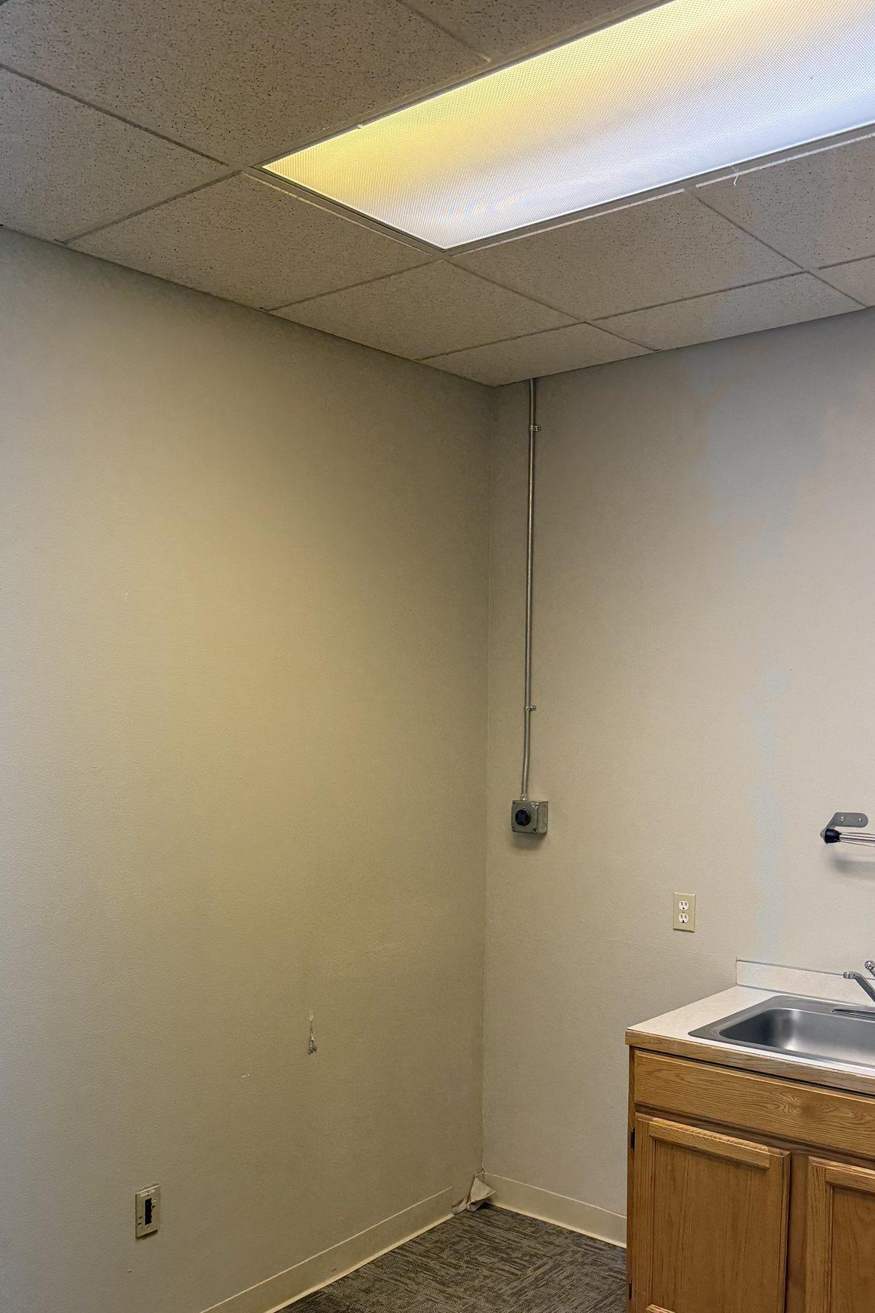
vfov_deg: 56.3
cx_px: 405
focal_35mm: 33
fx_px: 1203
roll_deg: +1.8
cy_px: 843
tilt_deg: -6.0
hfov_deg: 39.9
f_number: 1.78
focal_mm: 6.76
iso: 250
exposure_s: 1/120
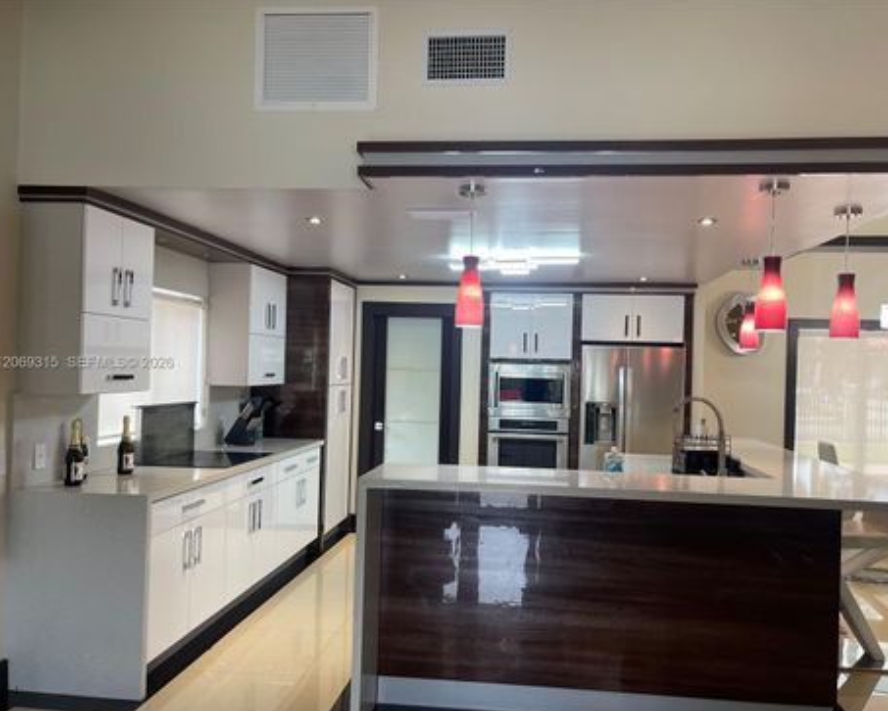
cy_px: 363
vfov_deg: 51.6
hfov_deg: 62.1
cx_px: 472
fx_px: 736
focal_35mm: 28
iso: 100
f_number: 1.6
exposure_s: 1/120
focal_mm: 5.1
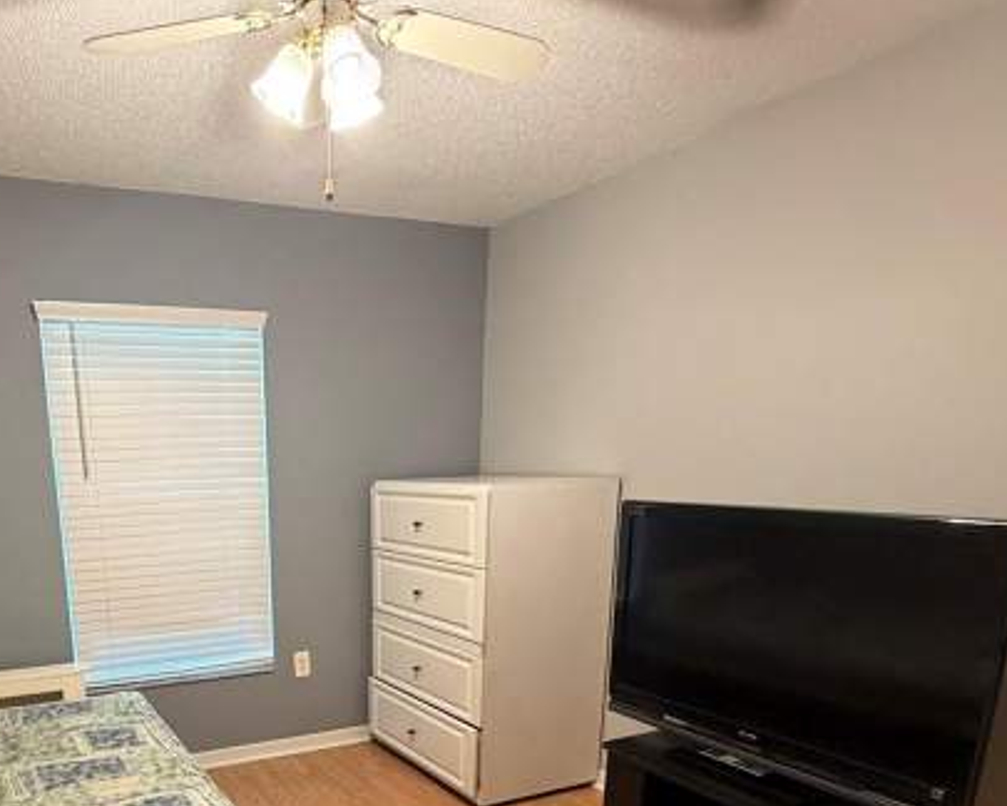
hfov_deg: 62.1
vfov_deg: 48.9
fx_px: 805
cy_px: 687
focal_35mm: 27
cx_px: 318
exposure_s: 1/60
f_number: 2.2
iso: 400
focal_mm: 2.22
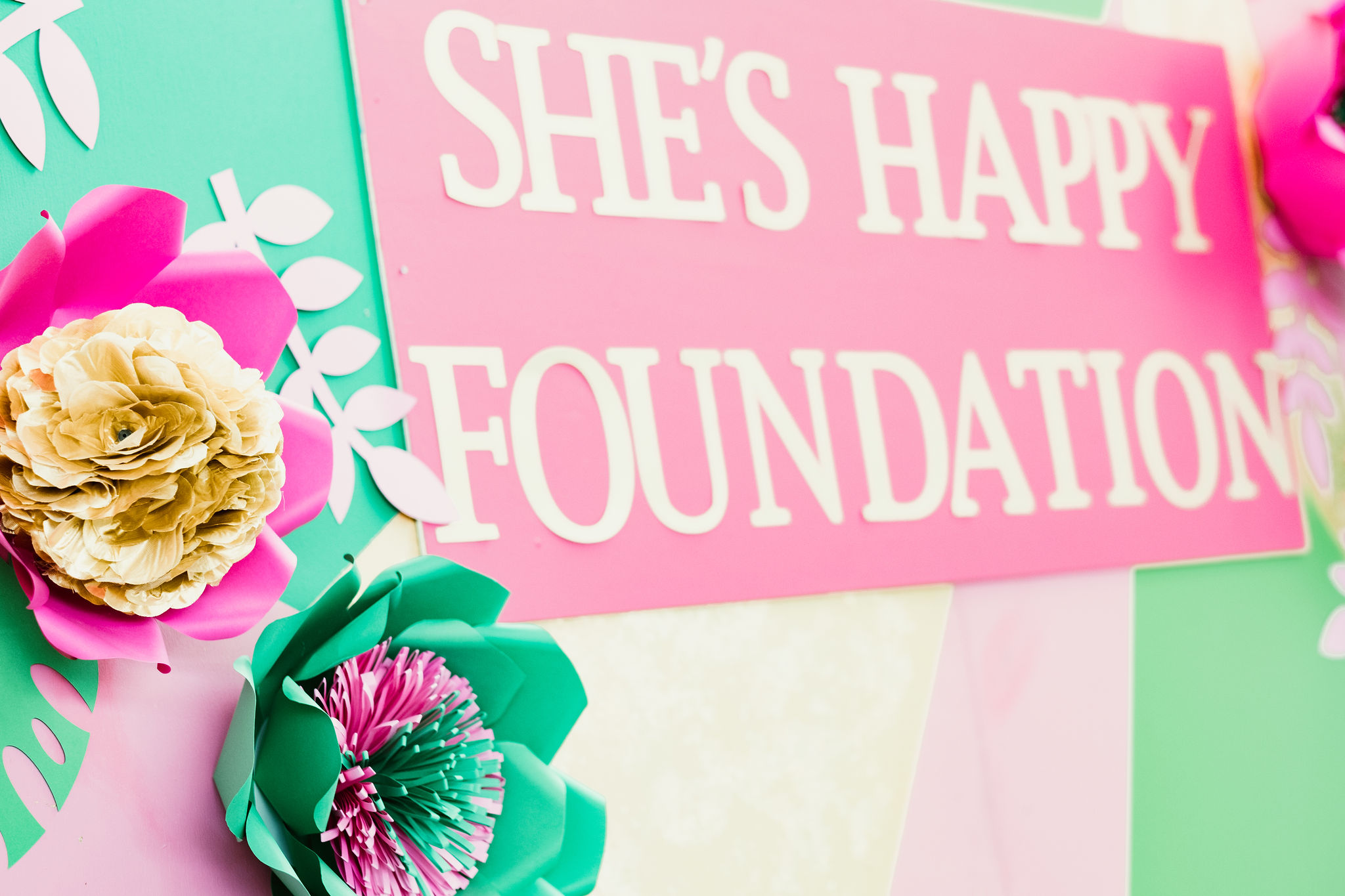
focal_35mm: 84
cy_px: 448
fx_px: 3138
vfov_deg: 16.3
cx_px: 672
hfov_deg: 24.2
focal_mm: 56
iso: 800
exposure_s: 1/180
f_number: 2.5
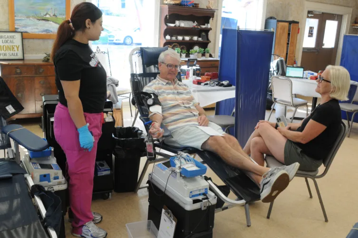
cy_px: 119
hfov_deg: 53.2
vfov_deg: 36.8
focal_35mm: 36
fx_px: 358
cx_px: 179
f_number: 5
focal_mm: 24
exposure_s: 1/50
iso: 640
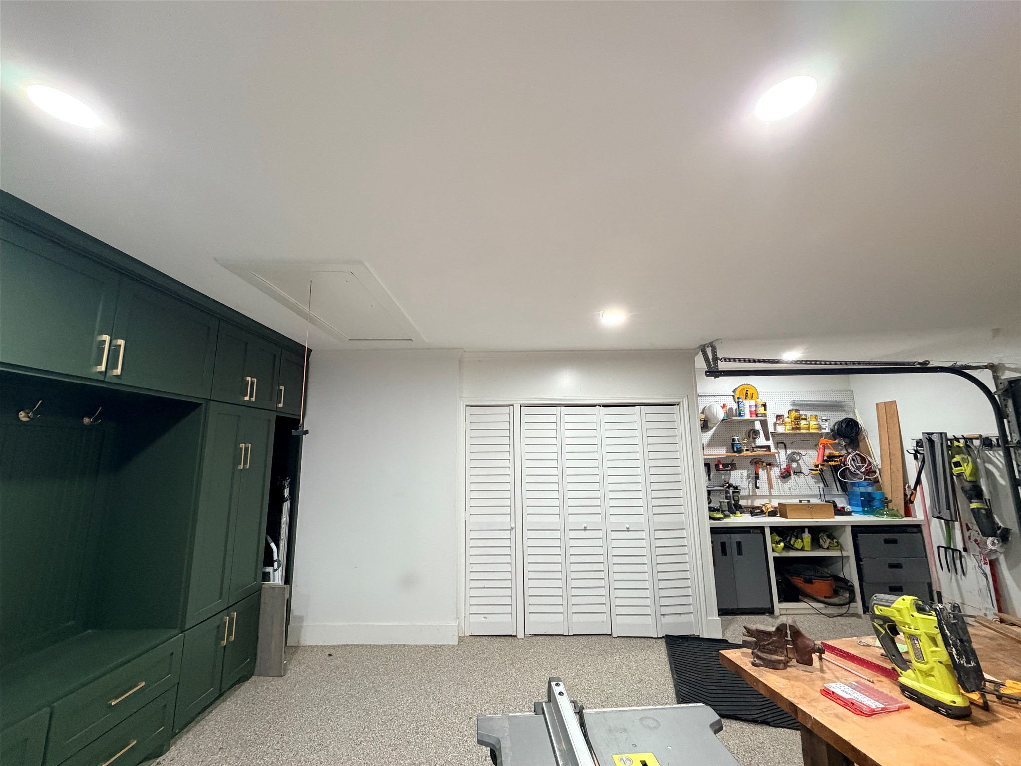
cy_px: 383
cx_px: 510
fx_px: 413
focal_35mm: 14
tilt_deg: +9.4
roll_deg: +1.2
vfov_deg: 85.7
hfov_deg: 102.1
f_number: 2.2
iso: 400
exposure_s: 1/60
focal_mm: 2.22
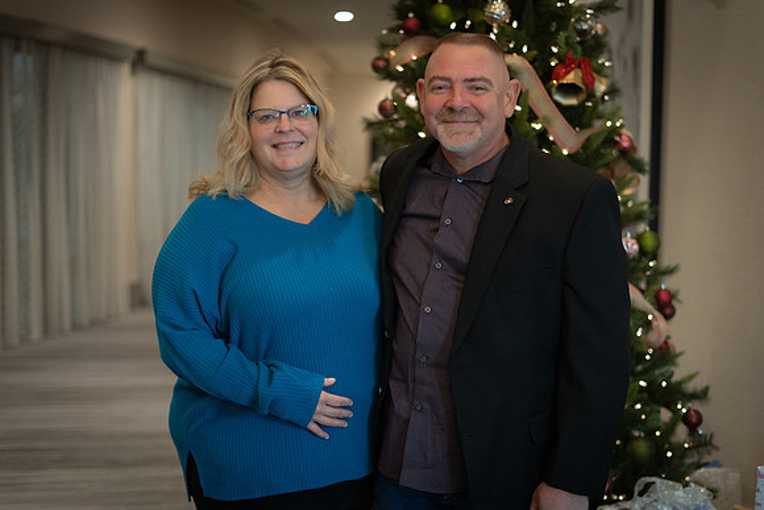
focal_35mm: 52
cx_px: 382
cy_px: 255
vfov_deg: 25.8
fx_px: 1111
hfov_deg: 37.9
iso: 1250
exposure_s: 1/320
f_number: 1.8
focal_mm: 50
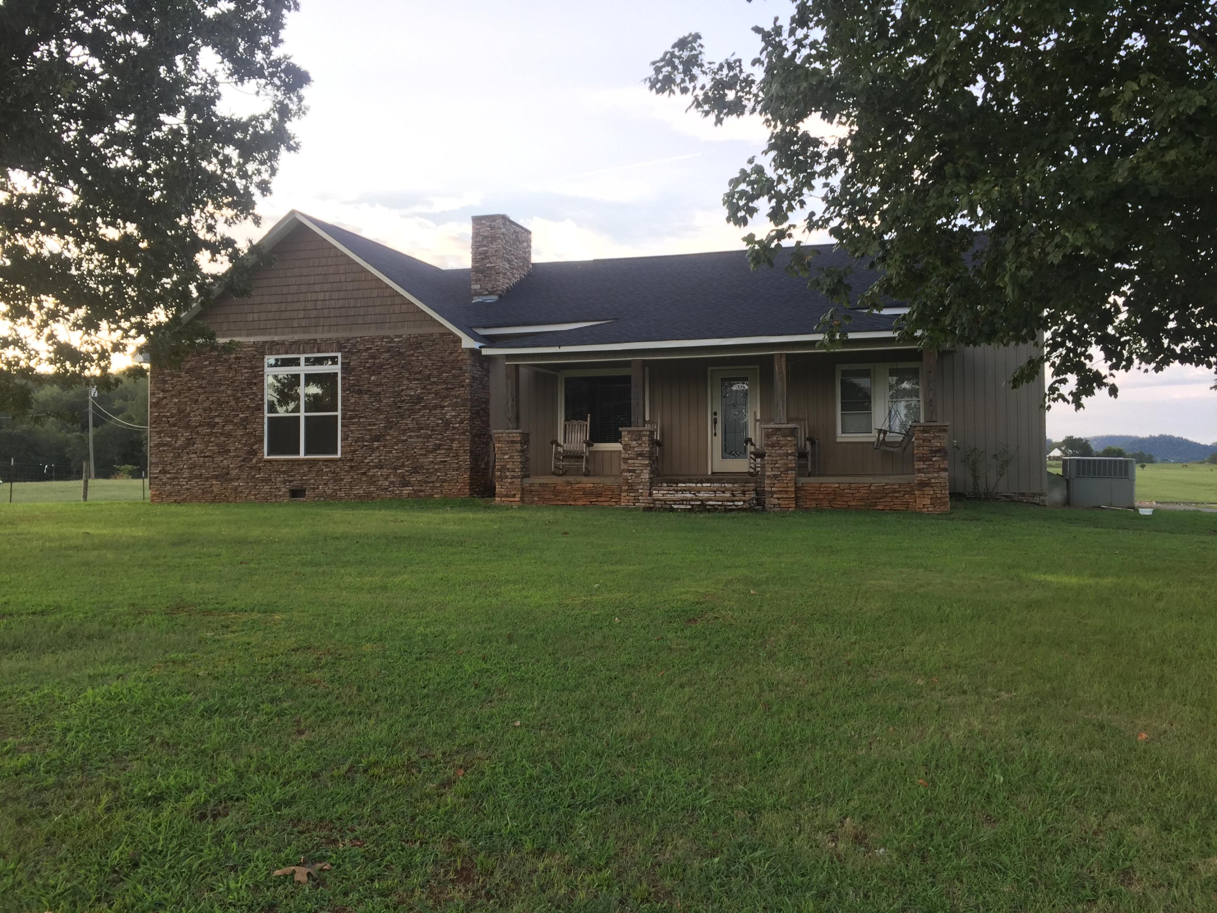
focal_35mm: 29
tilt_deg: +2.2
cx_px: 608
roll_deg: -0.3
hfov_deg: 61.7
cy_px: 456
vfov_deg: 48.2
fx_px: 1020
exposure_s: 1/120
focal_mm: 4.15
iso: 32
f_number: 2.2
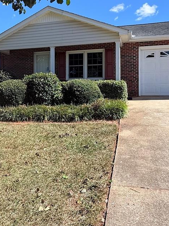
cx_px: 59
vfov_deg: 53.6
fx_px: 221
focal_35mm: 34
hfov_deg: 41.3
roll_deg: -0.4
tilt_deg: +1.2
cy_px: 92
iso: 50
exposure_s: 1/955
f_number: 2.2
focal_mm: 2.22
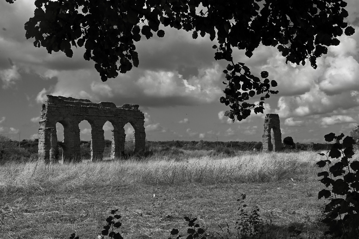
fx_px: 519
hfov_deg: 38.2
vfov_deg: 26.0
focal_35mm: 52
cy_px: 120
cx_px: 180
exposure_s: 1/180
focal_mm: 35
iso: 125
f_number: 16
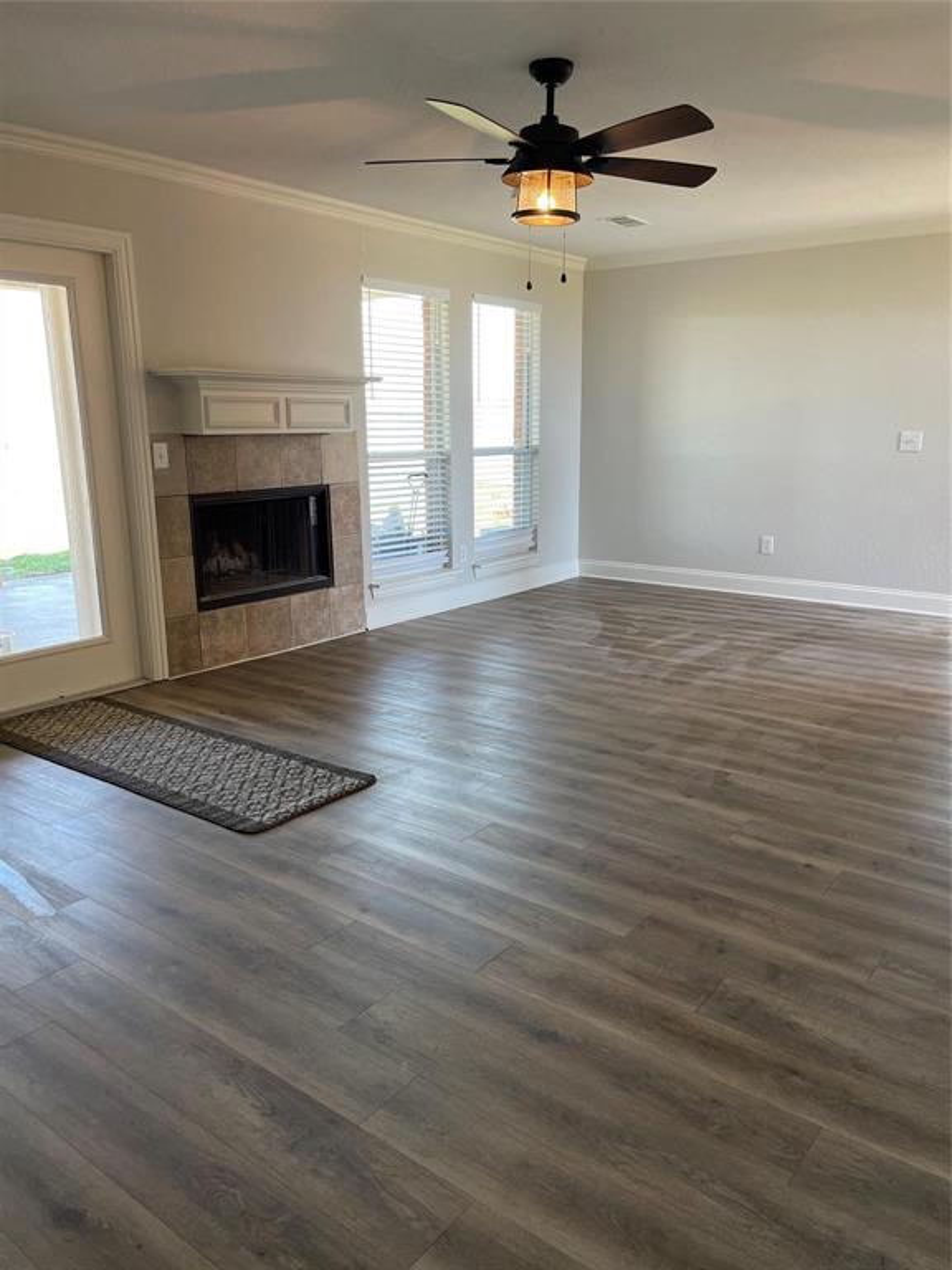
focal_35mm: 26
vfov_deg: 67.3
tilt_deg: -12.6
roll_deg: +0.1
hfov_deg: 53.1
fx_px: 953
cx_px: 476
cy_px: 635
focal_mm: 5.1
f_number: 1.6
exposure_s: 1/120
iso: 125
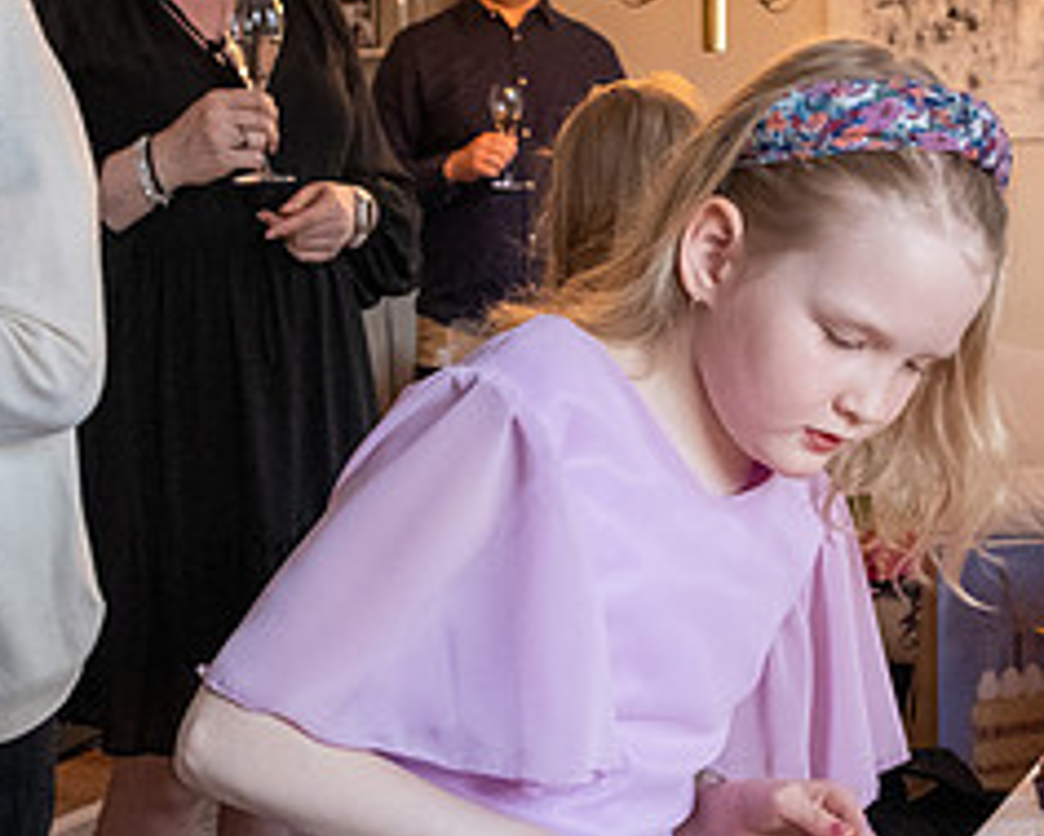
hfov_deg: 28.8
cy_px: 608
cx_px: 756
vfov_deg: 23.3
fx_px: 2009
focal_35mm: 65
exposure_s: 1/125
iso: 3200
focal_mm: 17.7
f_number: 4
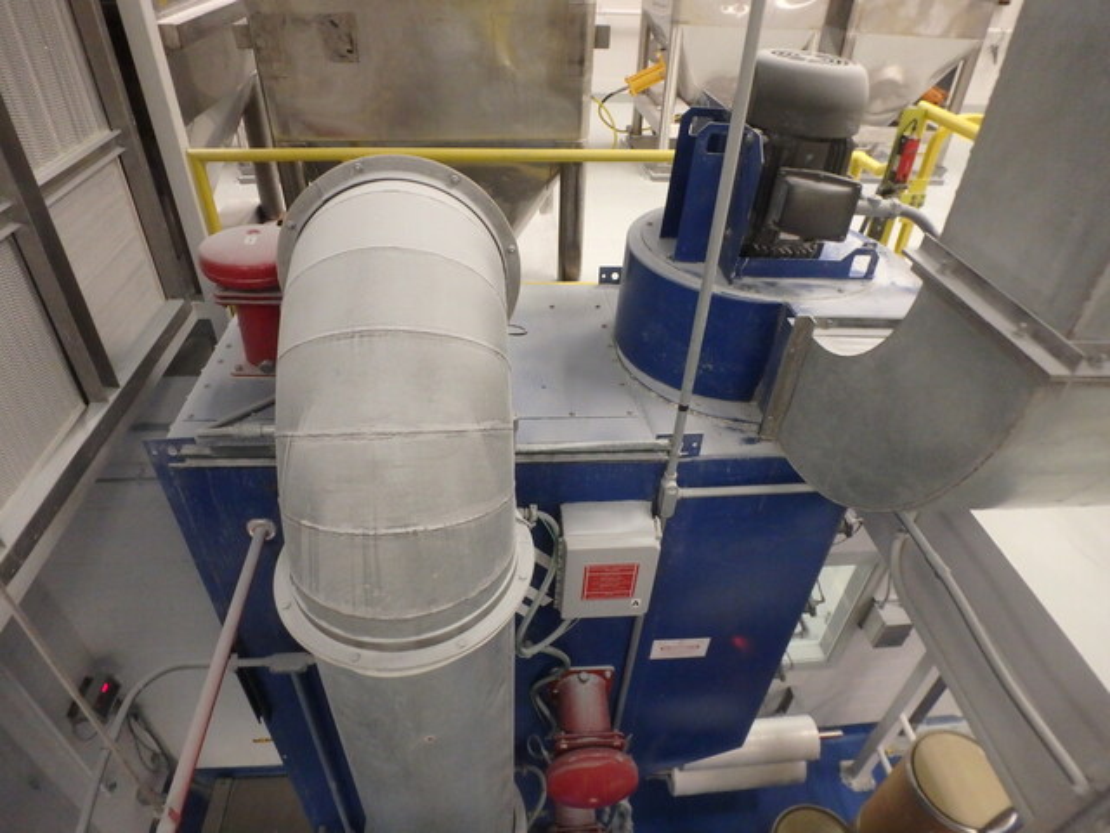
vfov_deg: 63.4
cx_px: 555
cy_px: 416
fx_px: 673
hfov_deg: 79.0
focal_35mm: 21
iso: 800
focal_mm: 3.7
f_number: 3.5
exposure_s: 1/30
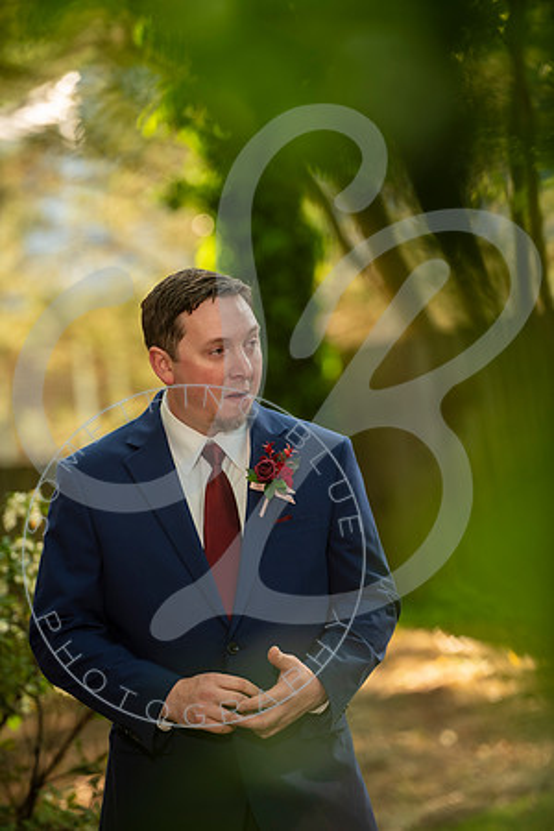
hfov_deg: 8.6
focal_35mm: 160
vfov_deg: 12.8
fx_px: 3693
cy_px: 416
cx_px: 277
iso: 250
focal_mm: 160
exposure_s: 1/200
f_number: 2.8
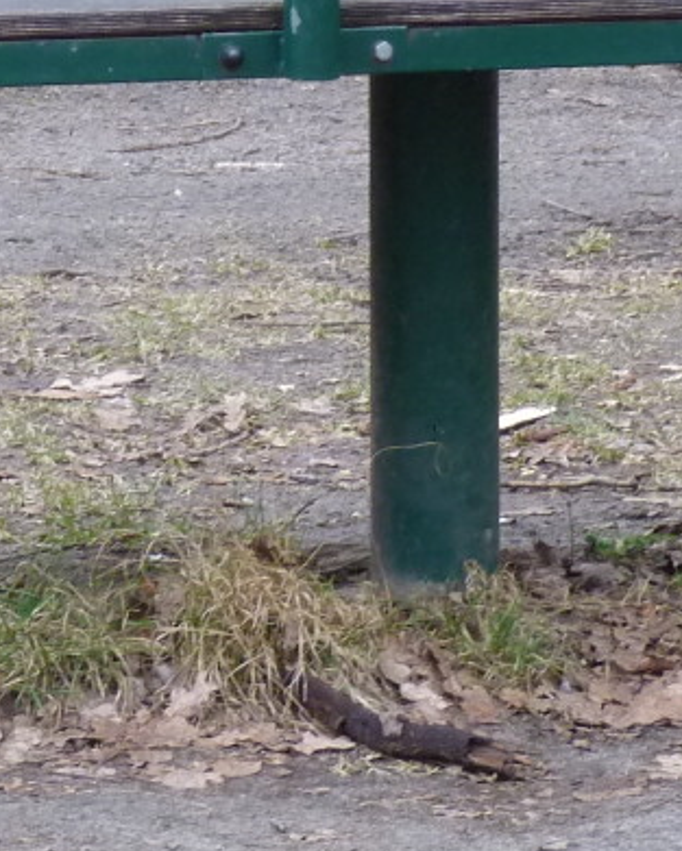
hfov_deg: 3.9
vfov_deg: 4.8
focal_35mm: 401
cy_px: 69
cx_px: -65
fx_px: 10114
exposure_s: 1/60
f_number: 3.5
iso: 200
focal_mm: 19.3
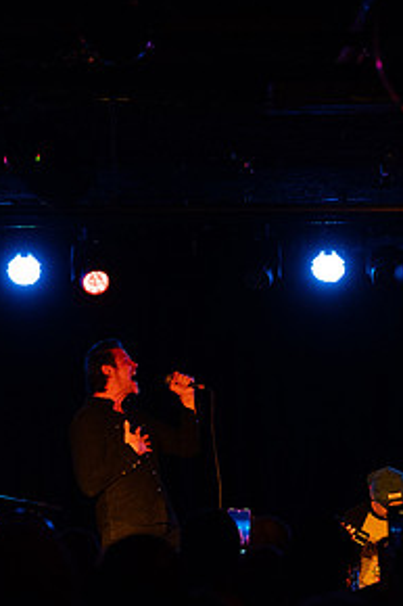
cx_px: 142
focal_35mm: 197
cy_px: 439
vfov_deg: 10.4
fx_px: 3312
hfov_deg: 7.0
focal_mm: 81
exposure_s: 1/640
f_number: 4
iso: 2500
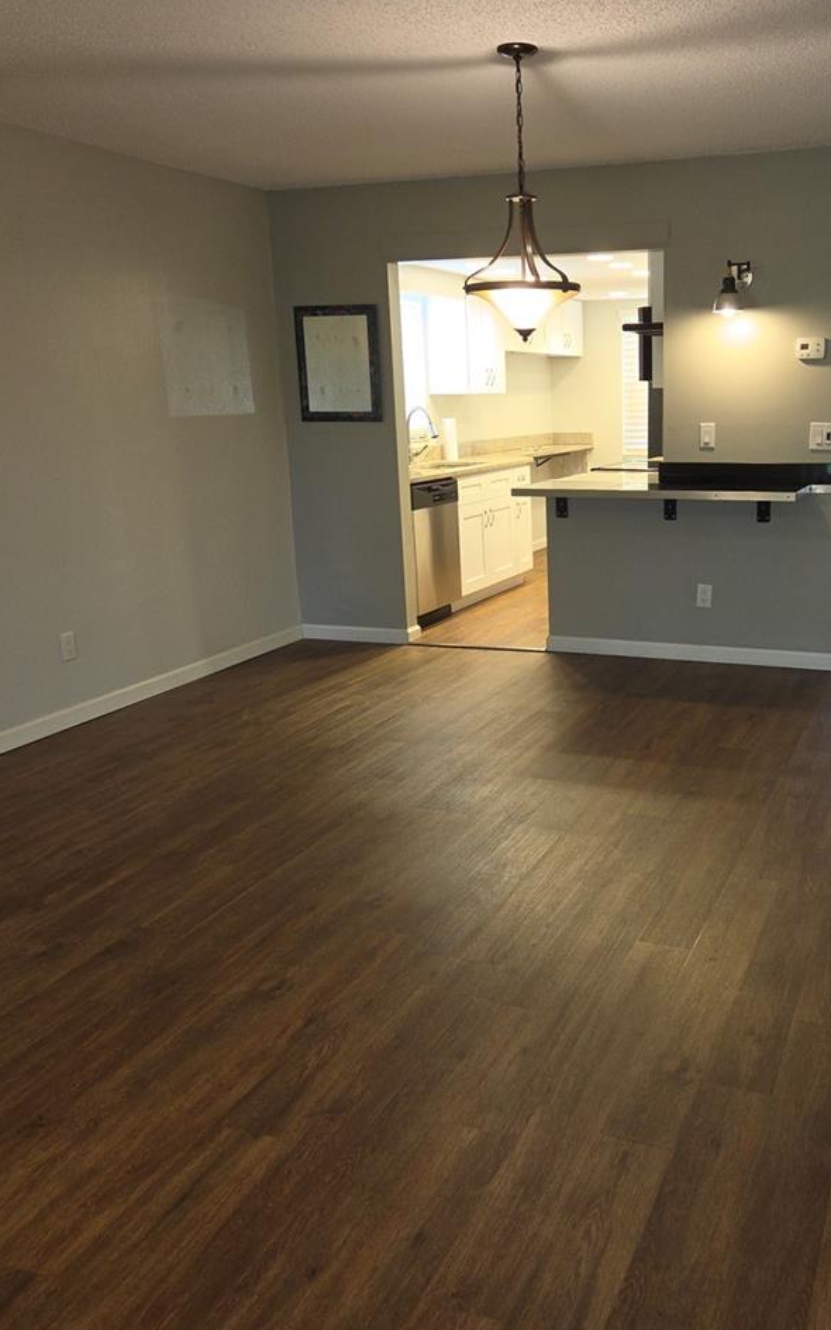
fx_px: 1123
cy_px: 654
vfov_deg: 61.2
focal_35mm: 31
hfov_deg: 39.9
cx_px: 580
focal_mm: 5.4
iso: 100
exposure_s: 1/24
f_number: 1.8
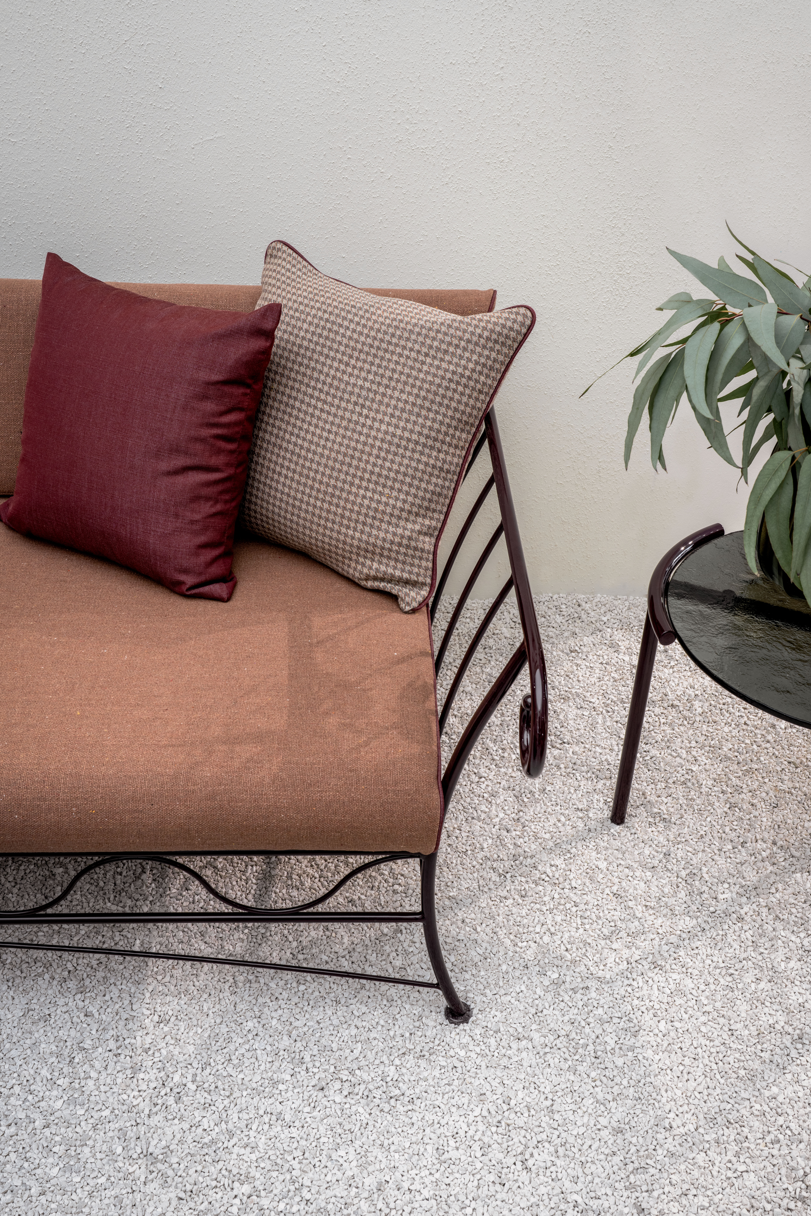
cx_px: 406
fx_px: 1250
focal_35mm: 37
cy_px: 608
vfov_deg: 51.9
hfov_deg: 35.9
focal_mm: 37
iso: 160
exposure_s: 1/2.5
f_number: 10
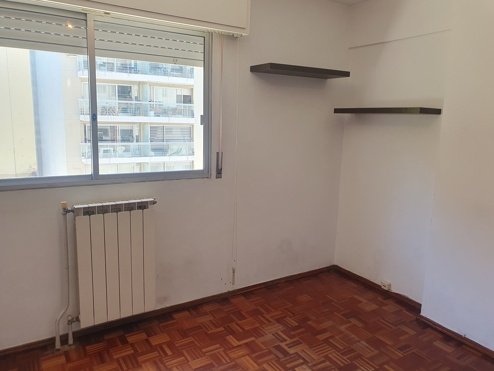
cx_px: 247
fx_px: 371
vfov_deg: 53.1
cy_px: 186
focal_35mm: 26
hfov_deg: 67.3
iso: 50
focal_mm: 4.32
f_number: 2.4
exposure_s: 1/133
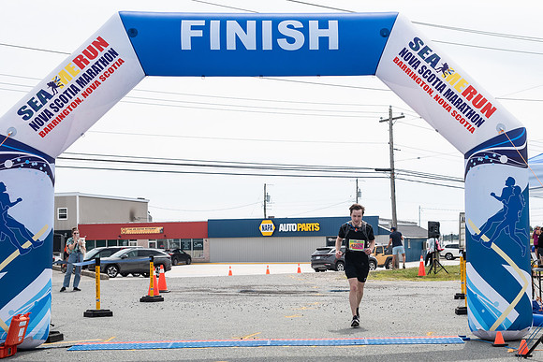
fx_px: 963
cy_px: 224
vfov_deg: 21.3
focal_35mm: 64
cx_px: 343
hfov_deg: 31.3
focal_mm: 48
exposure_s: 1/4000
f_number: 4
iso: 800
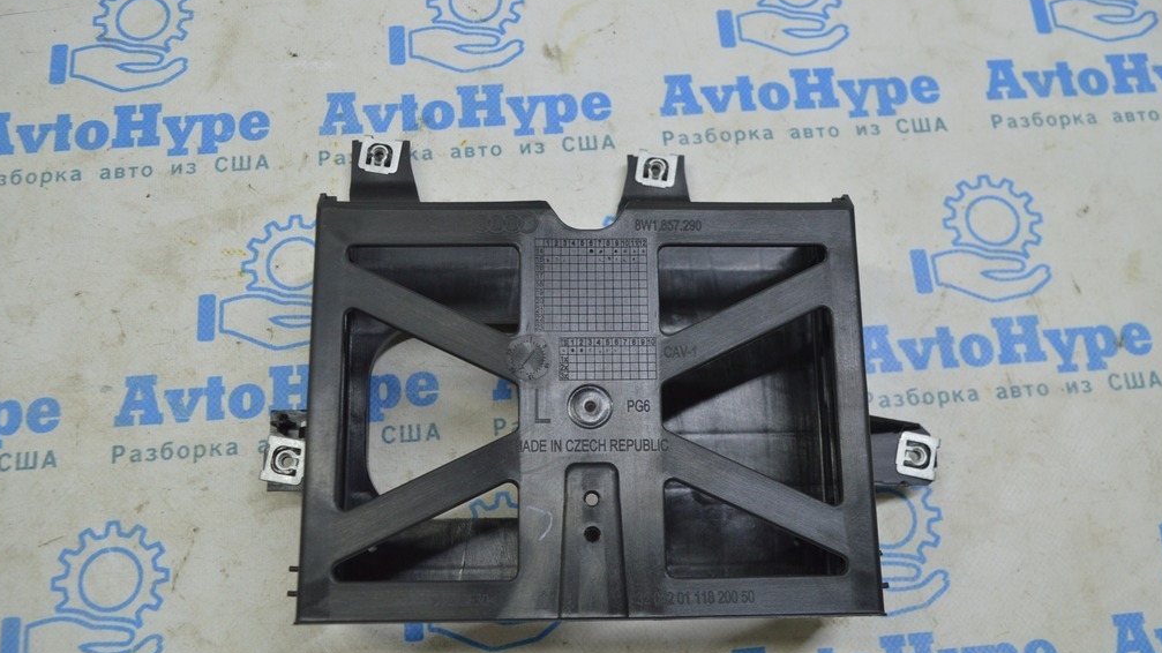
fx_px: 1033
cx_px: 582
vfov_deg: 35.0
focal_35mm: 34
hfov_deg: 58.7
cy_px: 366
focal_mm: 21
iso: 400
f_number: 5.6
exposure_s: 1/40
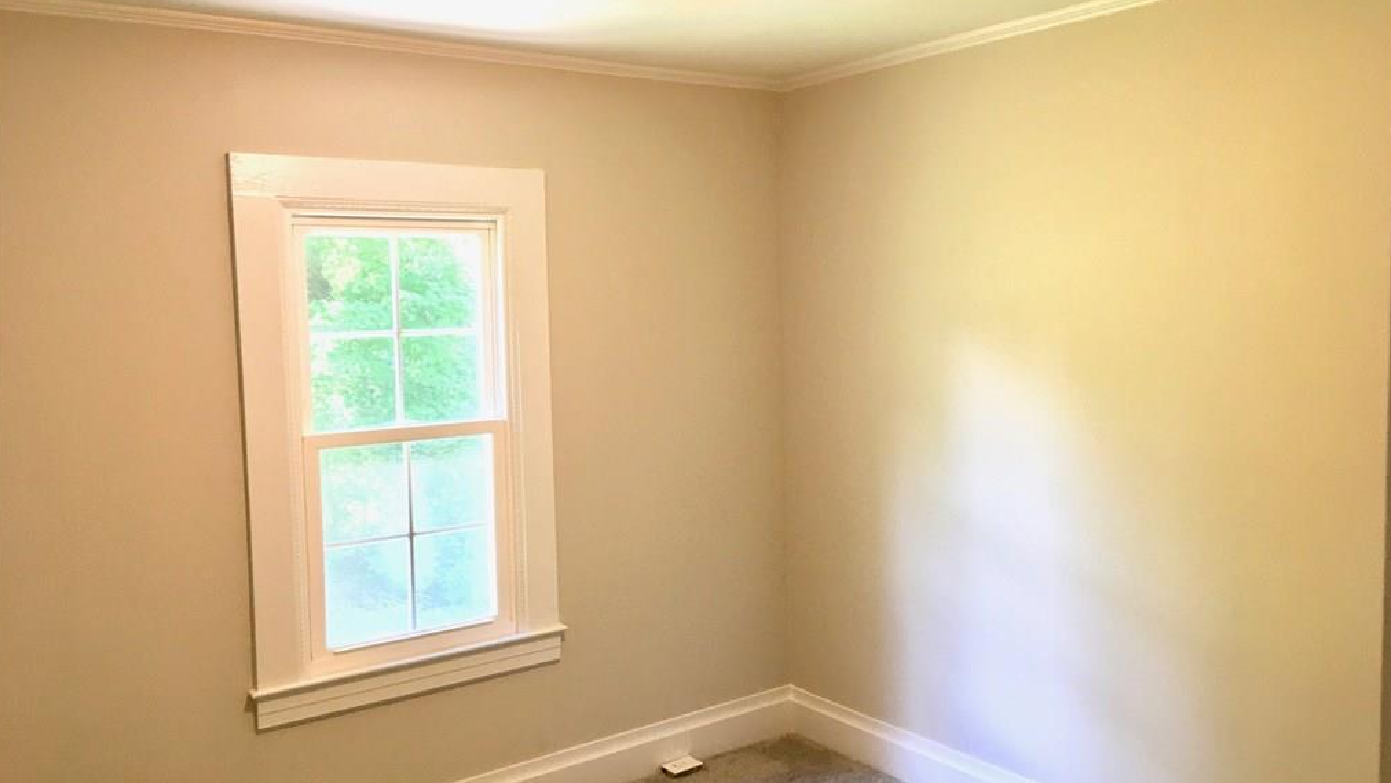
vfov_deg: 36.7
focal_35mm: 32
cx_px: 696
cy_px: 388
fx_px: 1180
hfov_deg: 61.0
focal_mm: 4.15
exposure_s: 1/30
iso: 80
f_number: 2.2
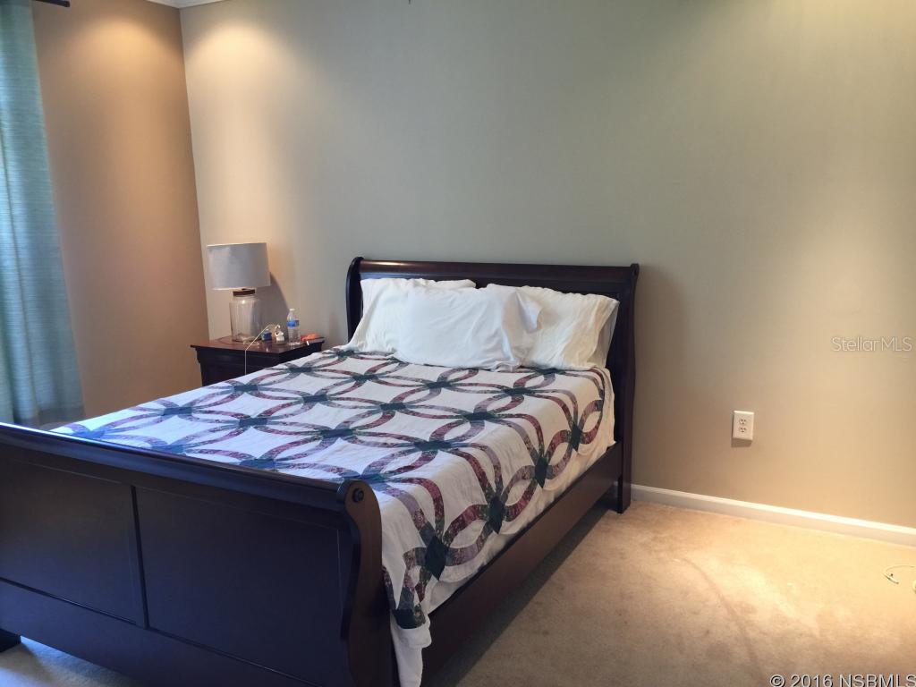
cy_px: 344
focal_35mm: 29
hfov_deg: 61.7
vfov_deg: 48.2
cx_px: 458
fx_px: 767
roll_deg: +1.2
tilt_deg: -10.6
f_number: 2.2
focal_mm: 4.15
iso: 50
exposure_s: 1/15
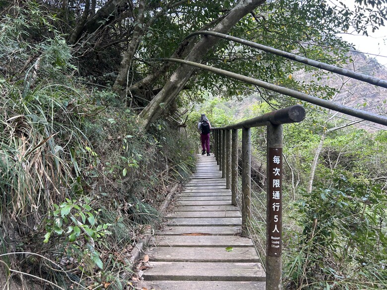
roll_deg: +4.9
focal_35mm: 26
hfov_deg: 67.3
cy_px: 145
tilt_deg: -3.8
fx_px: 291
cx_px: 194
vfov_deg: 53.1
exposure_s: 1/146
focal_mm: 5.7
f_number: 1.5
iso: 32
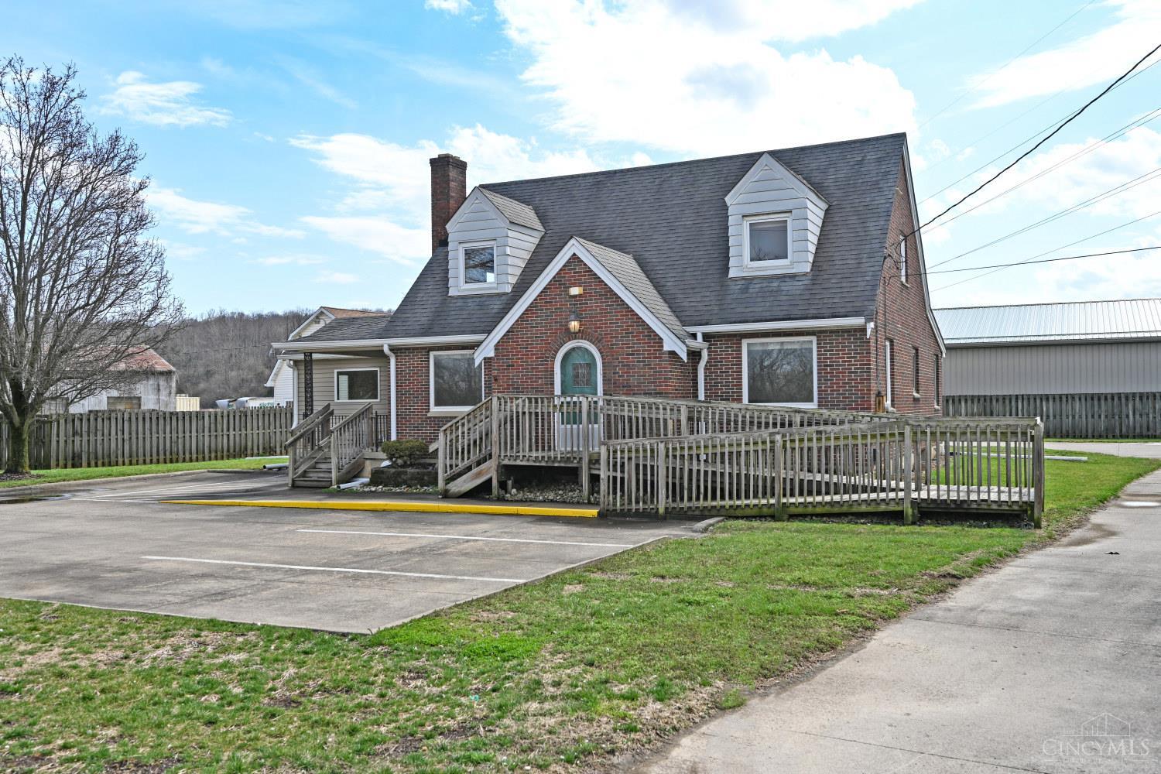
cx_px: 580
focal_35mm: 30
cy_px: 387
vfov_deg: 43.6
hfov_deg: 61.9
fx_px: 967
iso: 100
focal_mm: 30
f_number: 7.1
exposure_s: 1/400
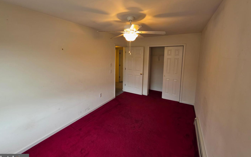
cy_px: 68
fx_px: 96
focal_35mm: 14
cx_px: 125
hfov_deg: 105.3
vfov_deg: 78.3
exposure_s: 1/120
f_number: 1.9
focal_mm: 2.2
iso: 100
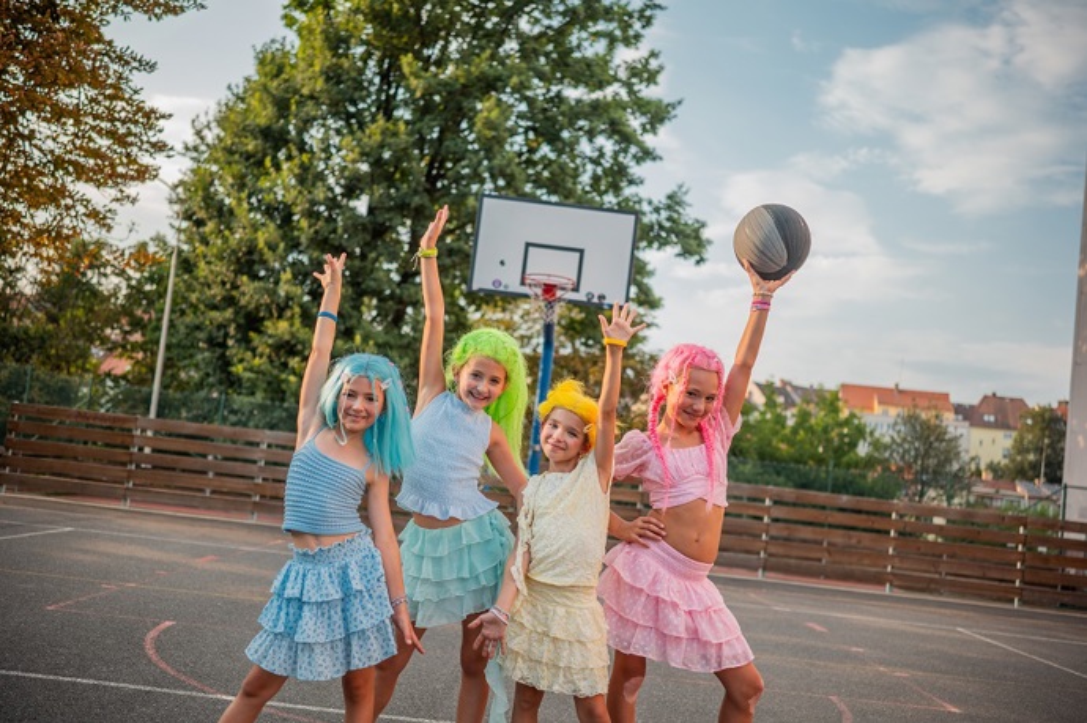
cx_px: 544
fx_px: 1056
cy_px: 362
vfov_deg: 37.8
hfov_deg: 54.5
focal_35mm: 35
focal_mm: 35
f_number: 2
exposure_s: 1/1250
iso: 200
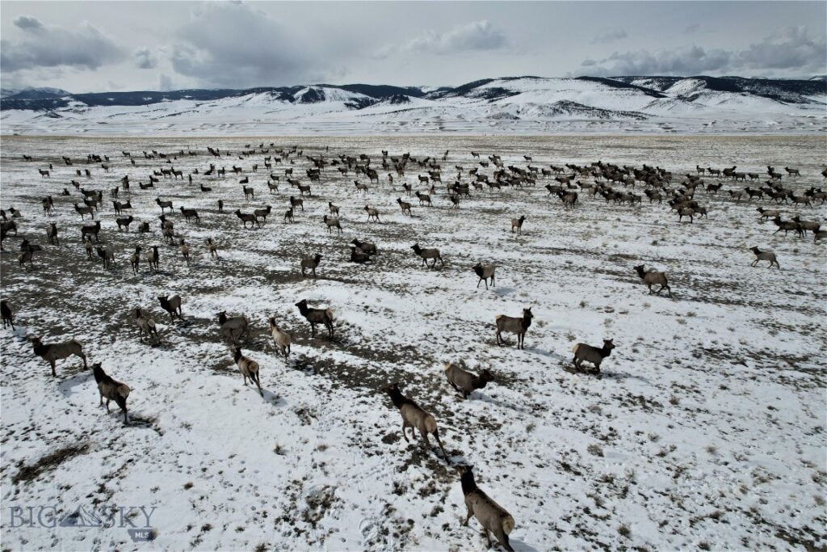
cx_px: 414
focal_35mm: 22
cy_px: 276
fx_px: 505
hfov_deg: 78.6
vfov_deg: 57.2
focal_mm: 8.38
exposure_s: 1/8000
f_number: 2.8
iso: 110
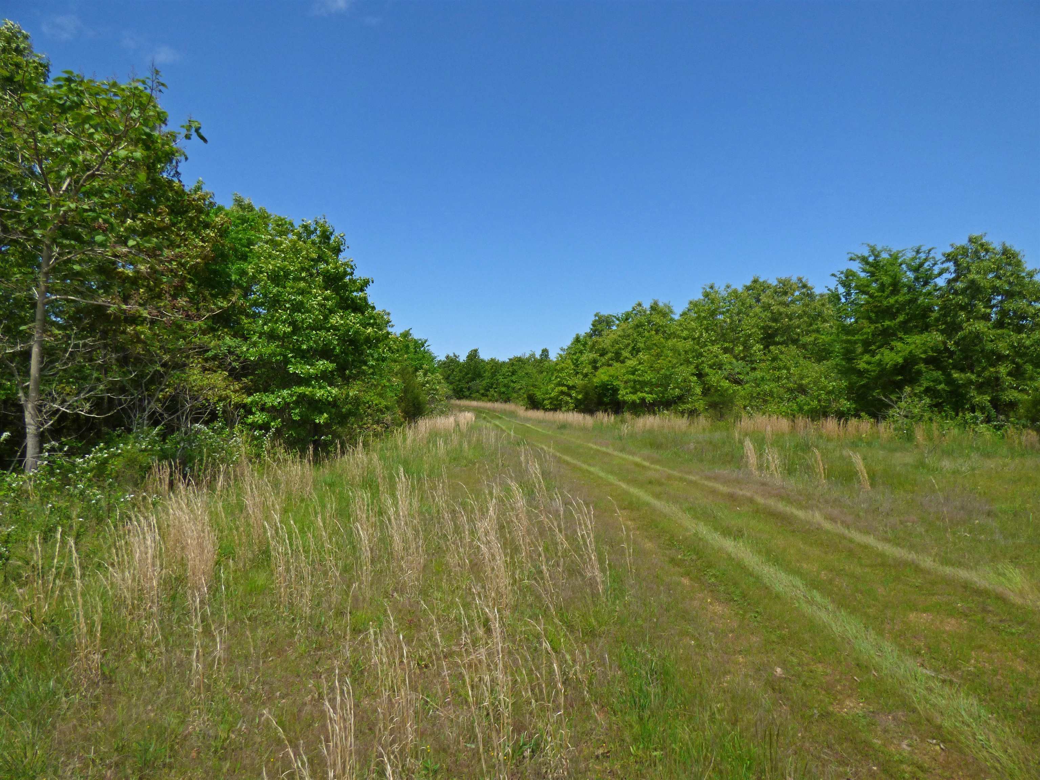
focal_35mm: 20
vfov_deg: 66.0
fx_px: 601
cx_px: 520
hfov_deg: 81.7
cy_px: 390
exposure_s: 1/2000
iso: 100
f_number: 3.2
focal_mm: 3.58
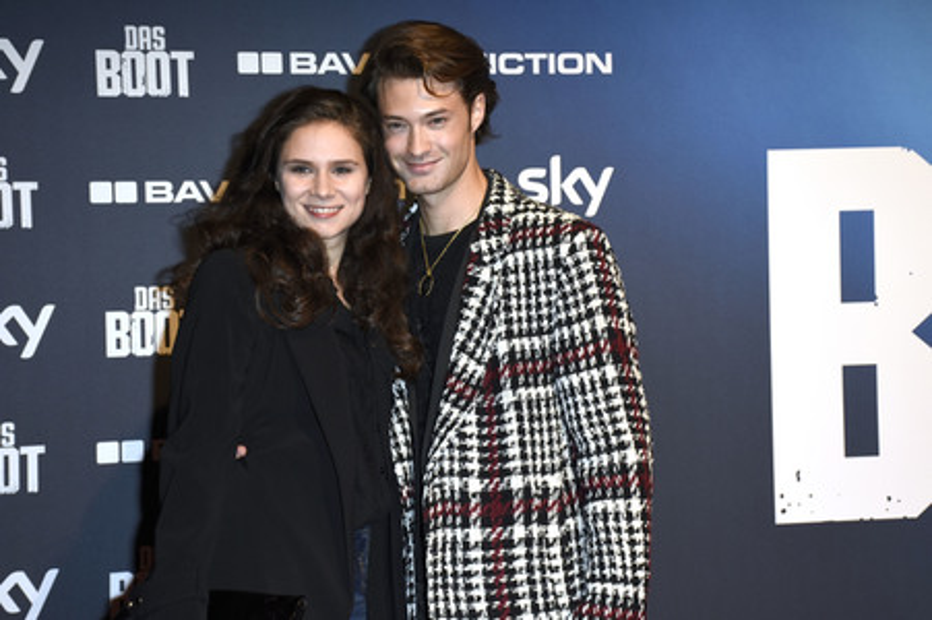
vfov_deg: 17.5
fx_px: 2018
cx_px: 466
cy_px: 310
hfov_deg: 26.0
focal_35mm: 78
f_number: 6.3
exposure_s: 1/160
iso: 500
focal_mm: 52
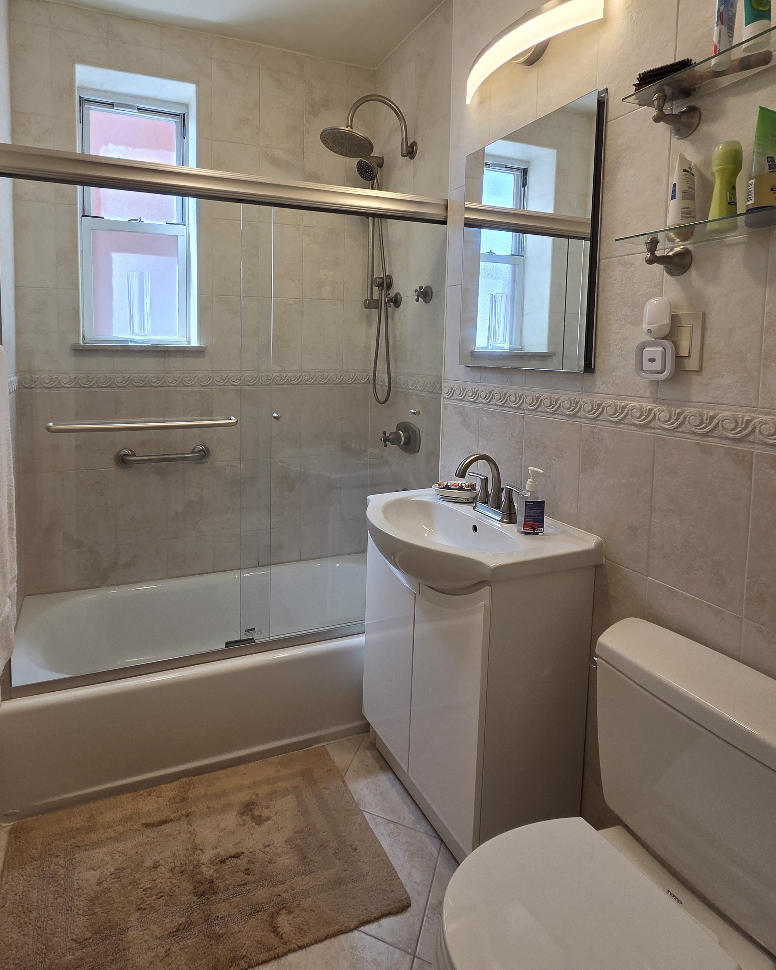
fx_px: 517
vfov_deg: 85.5
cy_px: 397
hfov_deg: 73.0
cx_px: 311
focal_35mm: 18
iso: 64
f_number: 2.2
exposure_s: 1/120
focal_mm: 2.2
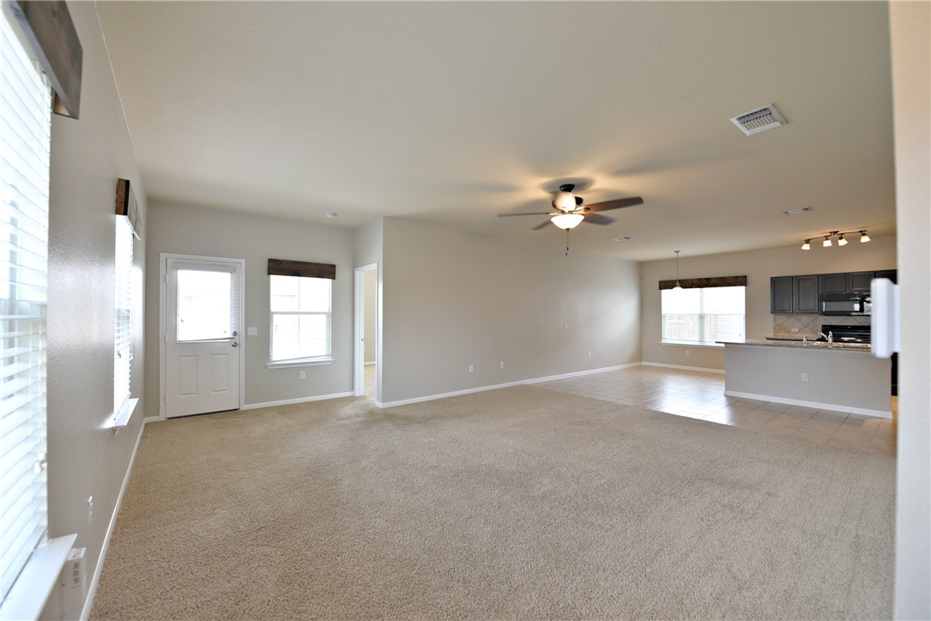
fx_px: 362
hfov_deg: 104.2
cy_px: 310
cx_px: 466
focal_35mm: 14
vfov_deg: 81.2
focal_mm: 14
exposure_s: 1/80
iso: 400
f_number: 4.5
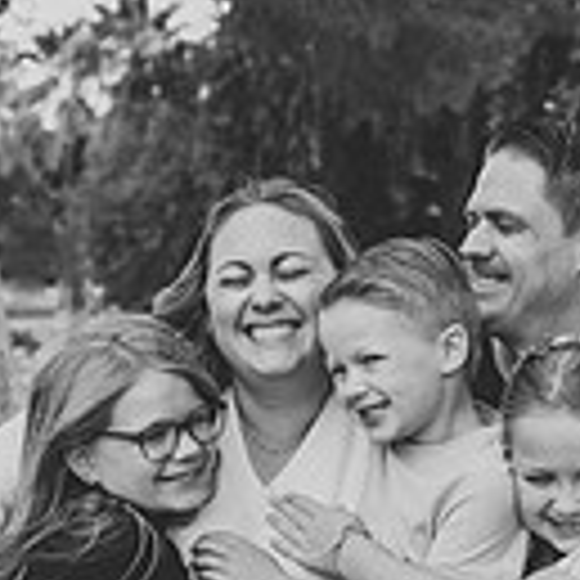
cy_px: 522
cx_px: 427
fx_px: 1971
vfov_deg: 16.5
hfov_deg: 16.7
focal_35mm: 104
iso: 1000
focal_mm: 35
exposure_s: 1/2000
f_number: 3.2
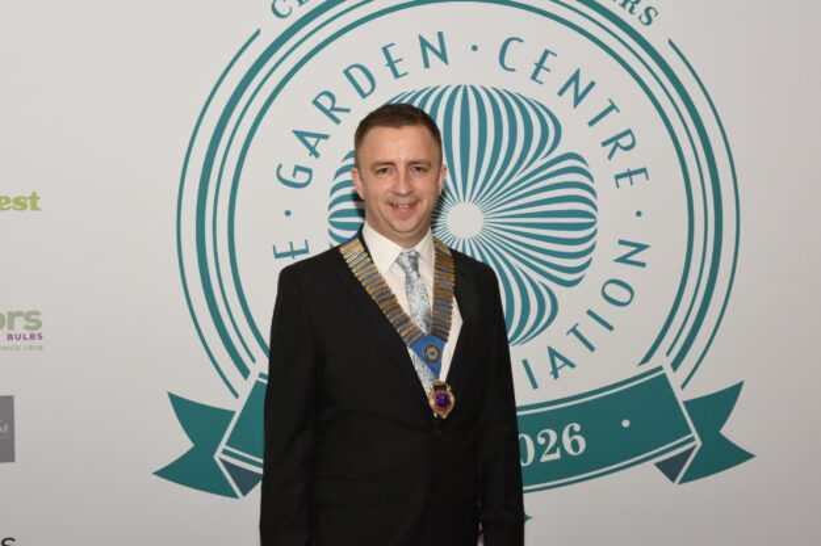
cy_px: 273
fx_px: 1322
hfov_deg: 34.5
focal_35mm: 58
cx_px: 410
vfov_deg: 23.4
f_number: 11
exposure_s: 1/80
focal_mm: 58
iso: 800
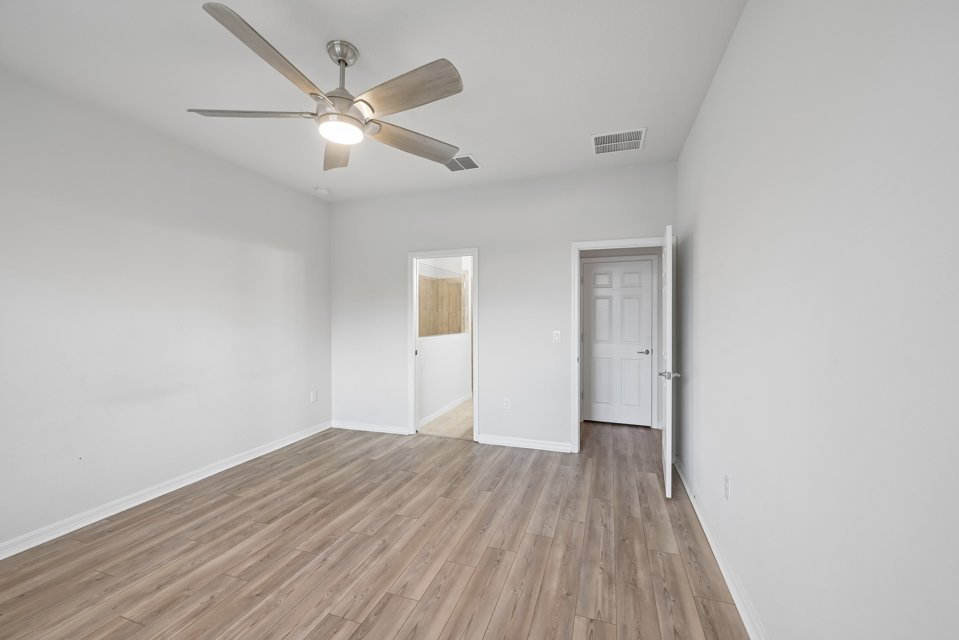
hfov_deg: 104.3
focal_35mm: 14
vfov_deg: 81.2
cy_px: 320
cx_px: 480
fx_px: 373
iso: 400
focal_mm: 14
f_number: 8
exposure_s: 1/15
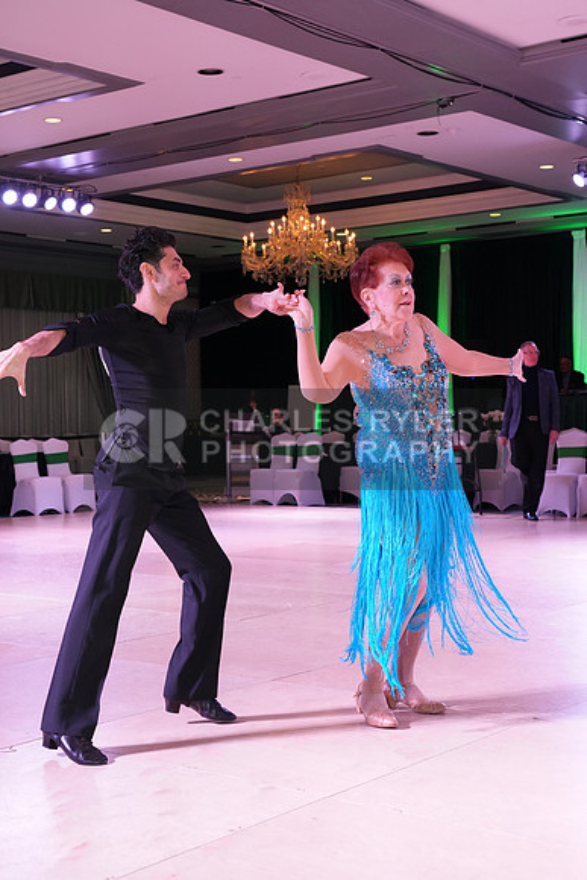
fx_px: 1247
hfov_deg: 26.5
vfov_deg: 38.9
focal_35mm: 51
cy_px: 440
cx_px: 294
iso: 3200
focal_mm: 51
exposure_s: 1/250
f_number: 6.3
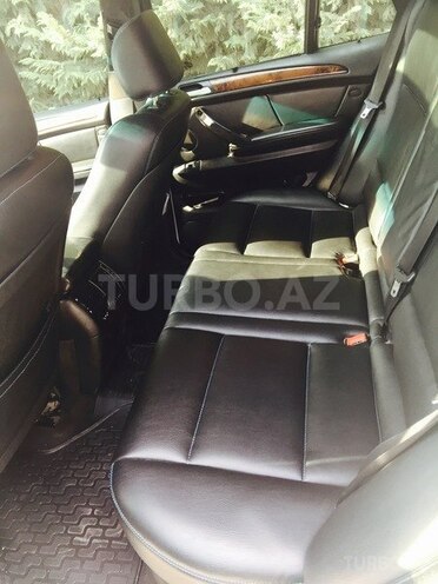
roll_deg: +12.0
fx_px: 489
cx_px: 219
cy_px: 292
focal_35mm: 29
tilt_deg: -30.8
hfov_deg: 48.2
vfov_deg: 61.7
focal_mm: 4.15
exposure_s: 1/33
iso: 40
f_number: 2.2
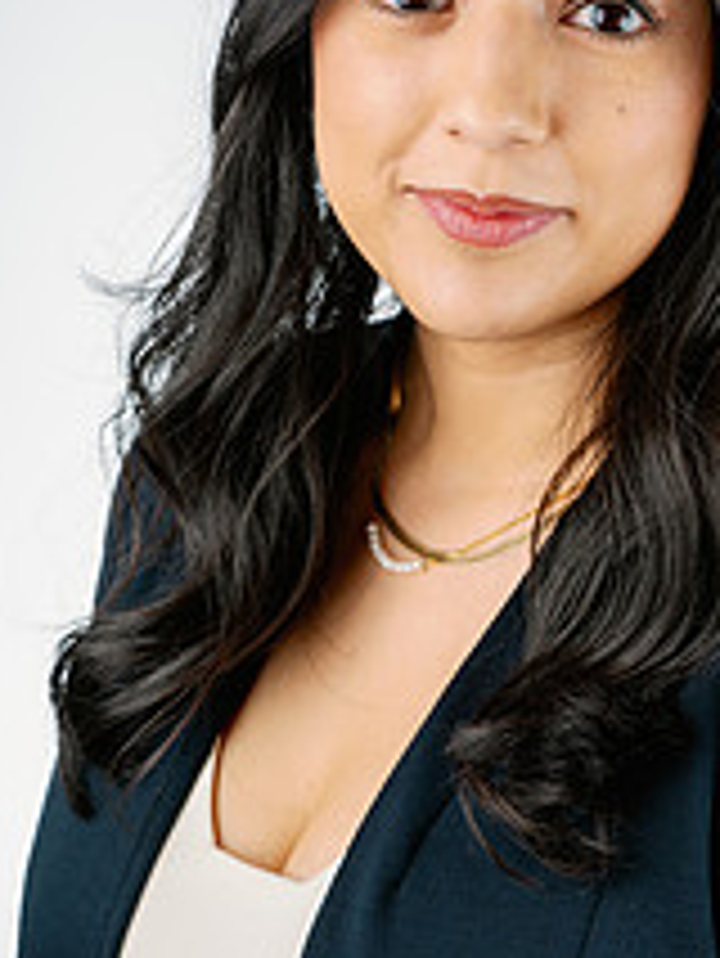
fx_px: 3934
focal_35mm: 142
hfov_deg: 10.4
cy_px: 513
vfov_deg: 13.9
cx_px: 500
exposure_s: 1/160
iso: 125
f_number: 8
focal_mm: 70
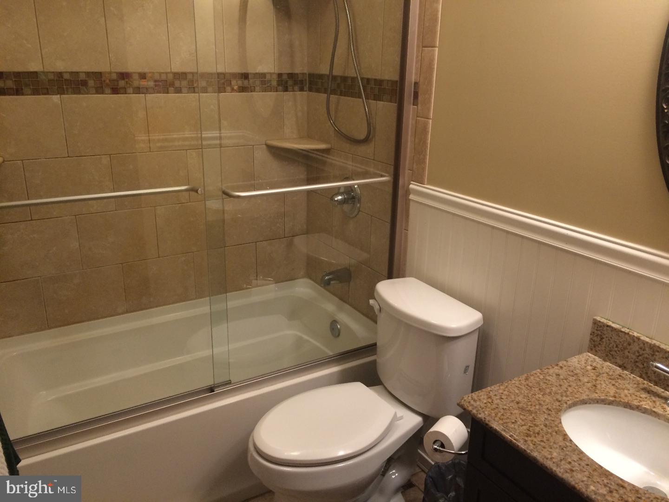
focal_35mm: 29
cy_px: 251
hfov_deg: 61.7
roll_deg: +0.2
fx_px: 560
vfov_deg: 48.2
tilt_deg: -18.8
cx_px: 334
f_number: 2.2
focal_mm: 4.15
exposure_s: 1/30
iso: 125
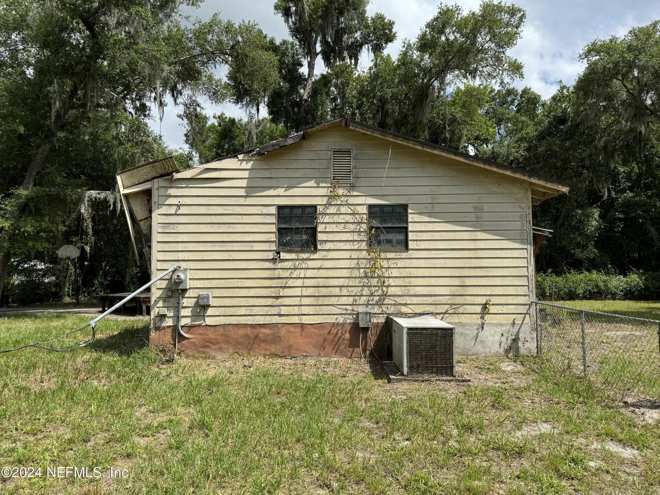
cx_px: 330
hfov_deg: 71.6
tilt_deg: +3.5
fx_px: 458
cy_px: 248
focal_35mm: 24
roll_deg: +0.2
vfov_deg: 56.8
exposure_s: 1/4310
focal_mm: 6.76
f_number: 1.78
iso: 80
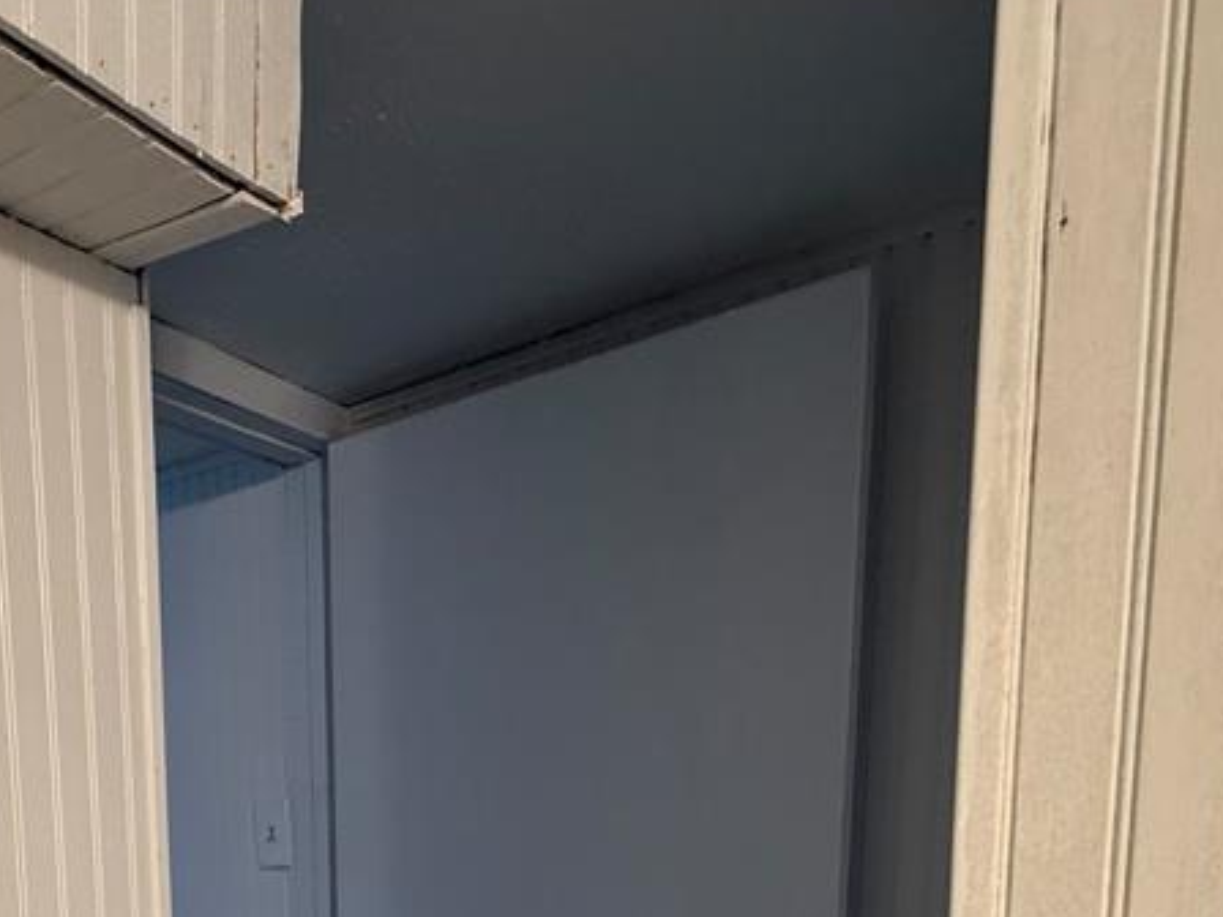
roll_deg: +0.6
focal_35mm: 32
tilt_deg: -8.2
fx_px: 1131
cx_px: 325
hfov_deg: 54.5
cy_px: 1018
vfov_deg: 36.9
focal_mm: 2.22
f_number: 2.2
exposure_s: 1/60
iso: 320
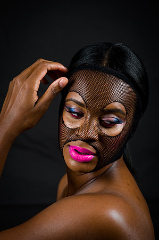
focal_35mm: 200
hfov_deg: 6.9
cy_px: 120
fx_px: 1328
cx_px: 80
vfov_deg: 10.3
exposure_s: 1/125
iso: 200
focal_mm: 200
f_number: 5.6
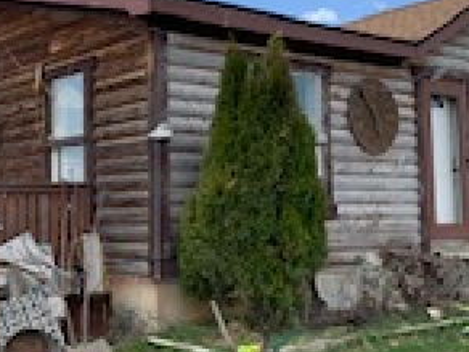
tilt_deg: +5.1
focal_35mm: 57
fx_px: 772
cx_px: 186
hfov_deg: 33.7
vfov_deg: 25.6
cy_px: 156
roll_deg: +1.2
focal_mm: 4.25
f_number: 1.8
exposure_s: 1/2033
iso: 25
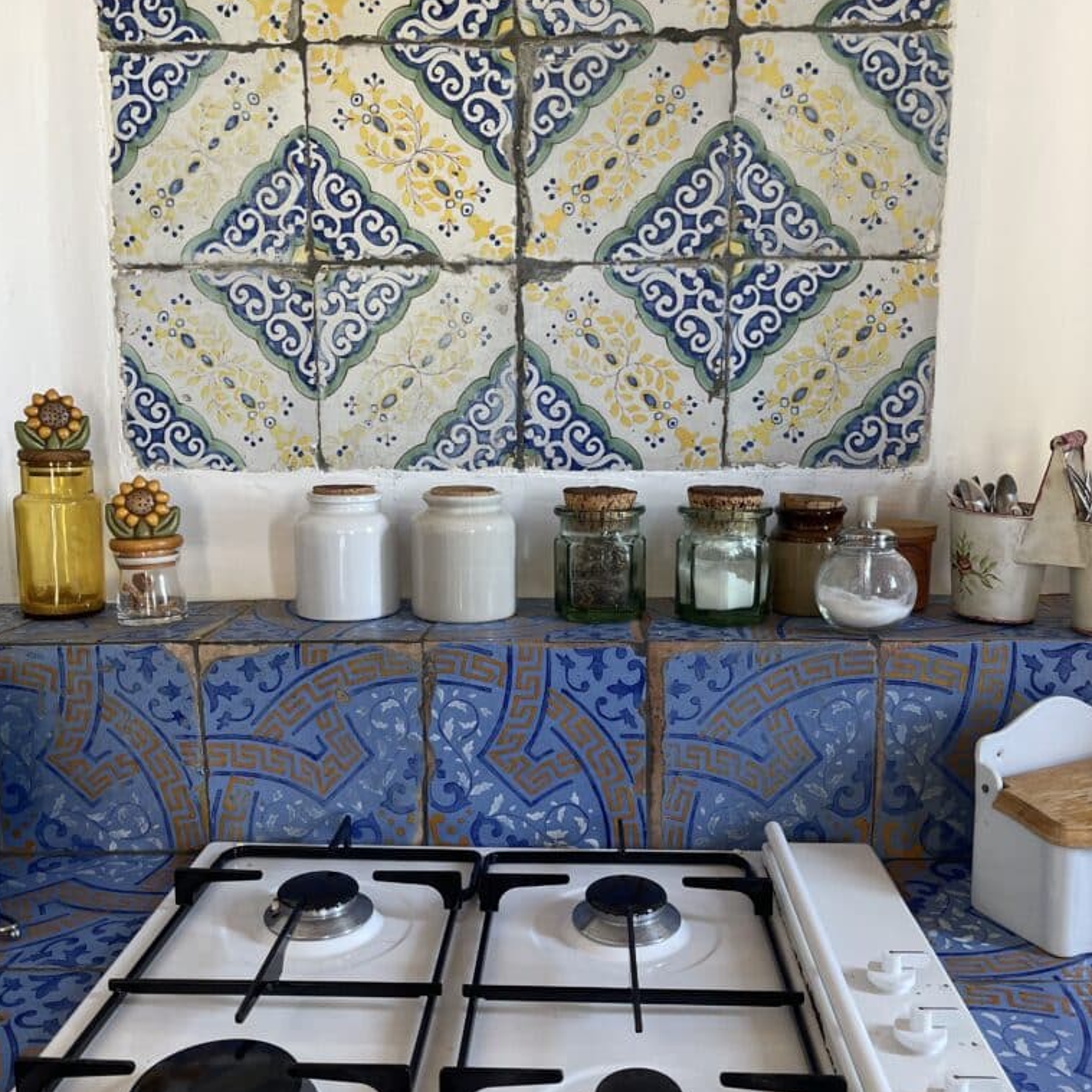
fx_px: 1106
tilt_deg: -10.0
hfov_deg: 52.5
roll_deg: +0.7
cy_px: 570
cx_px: 544
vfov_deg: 52.5
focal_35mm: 31
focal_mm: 5.1
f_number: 1.6
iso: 160
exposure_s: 1/60
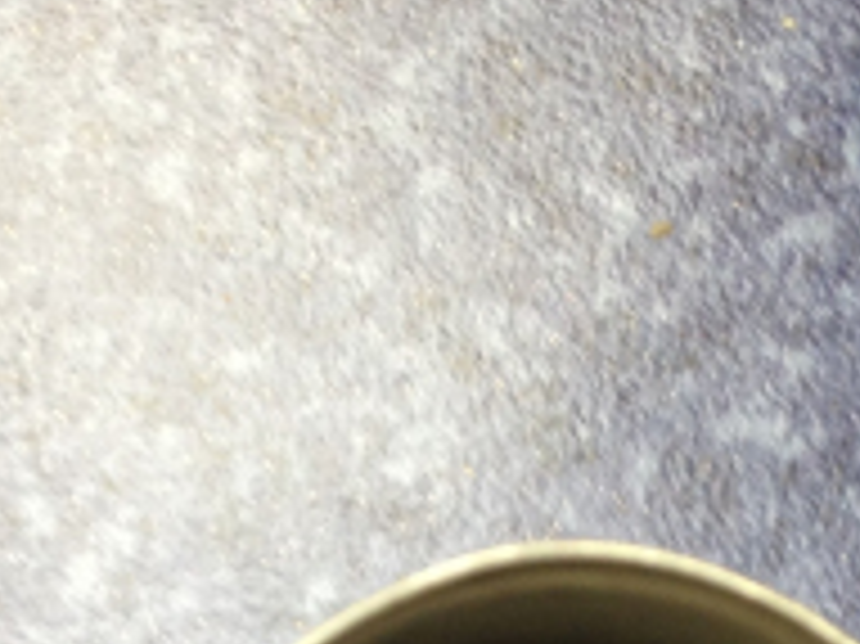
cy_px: 982
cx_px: 387
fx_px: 3426
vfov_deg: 10.4
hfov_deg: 14.3
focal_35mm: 138
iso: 64
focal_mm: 4.12
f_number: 2.4
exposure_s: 1/20
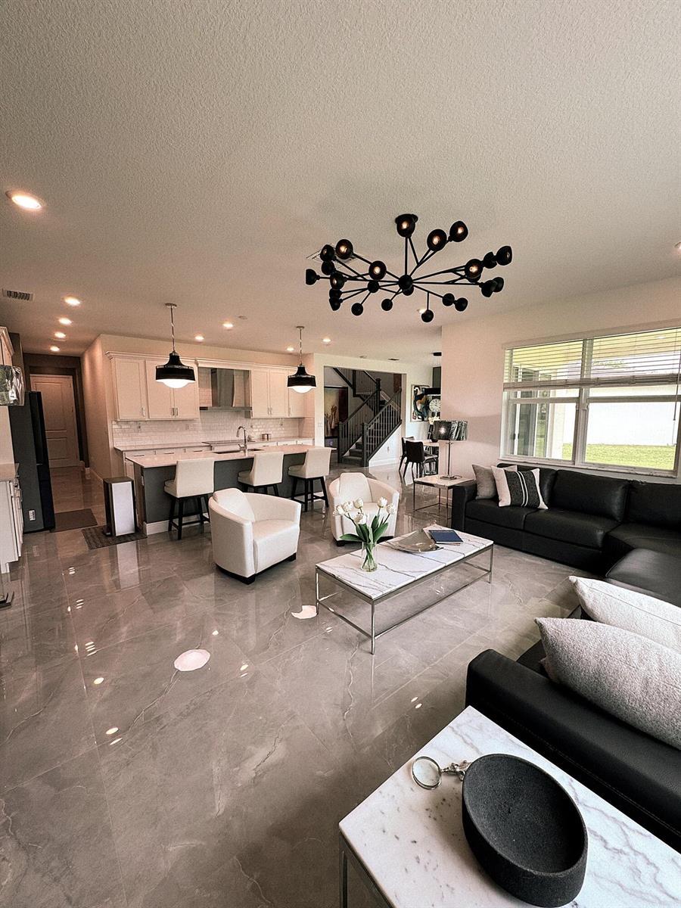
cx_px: 340
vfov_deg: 102.1
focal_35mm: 14
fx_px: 367
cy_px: 454
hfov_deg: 85.7
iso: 100
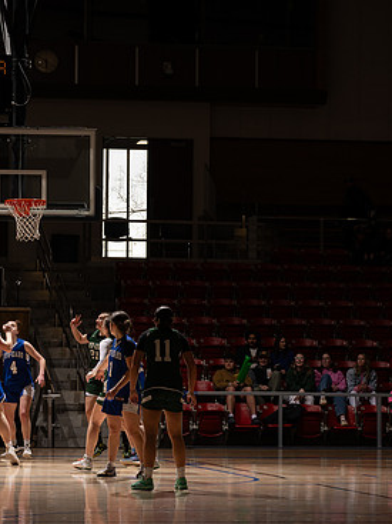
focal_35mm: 149
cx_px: 74
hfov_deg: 9.9
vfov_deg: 13.3
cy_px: 252
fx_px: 2251
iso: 100
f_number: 5
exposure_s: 1/125
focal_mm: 65
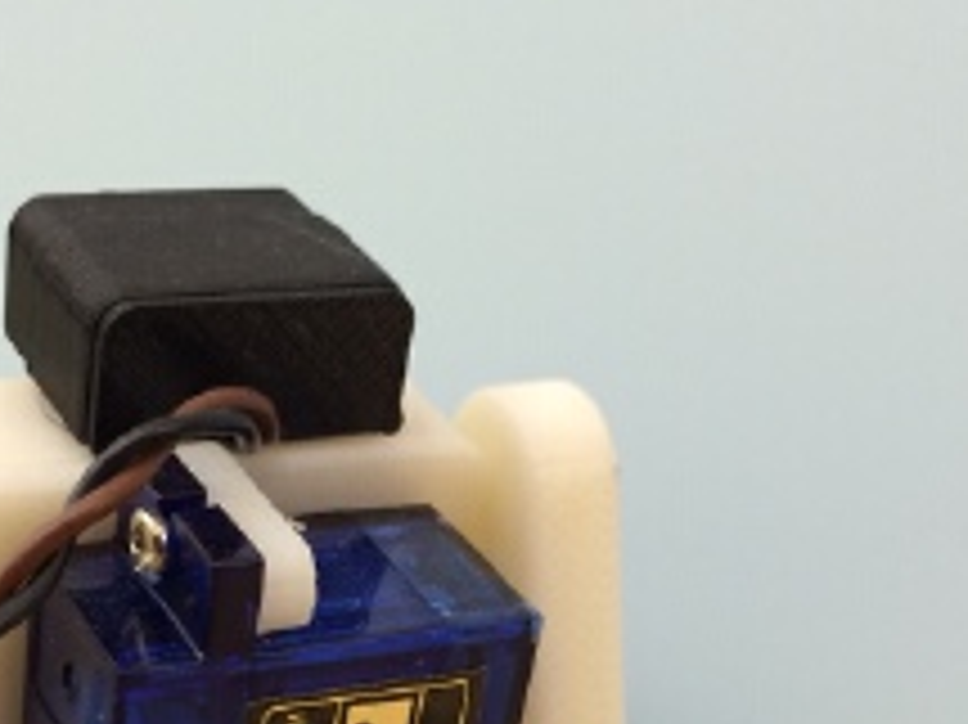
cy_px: 751
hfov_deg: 27.0
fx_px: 2012
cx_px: 389
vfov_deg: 19.7
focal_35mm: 72
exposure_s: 1/30
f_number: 2.2
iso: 50
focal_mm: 4.15
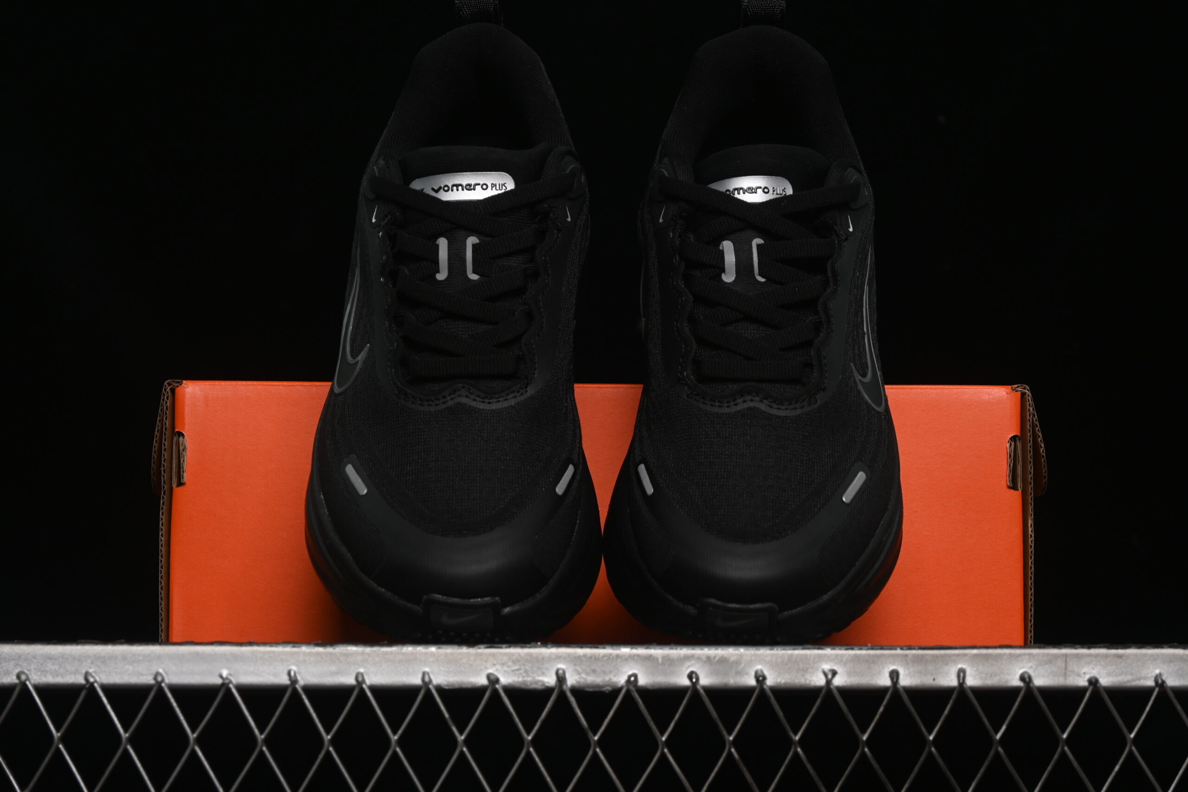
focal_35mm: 75
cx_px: 594
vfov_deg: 18.2
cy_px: 396
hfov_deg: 27.0
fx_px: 2475
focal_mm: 50
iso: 160
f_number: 6.3
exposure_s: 1/40
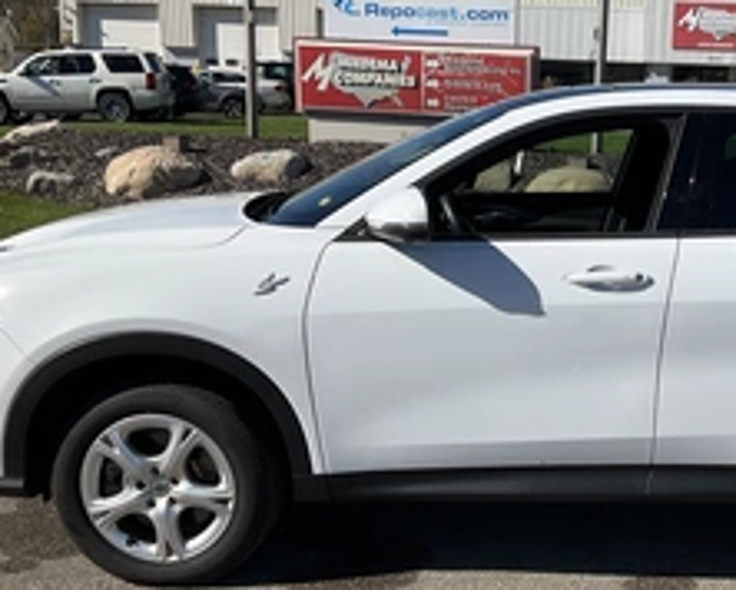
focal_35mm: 51
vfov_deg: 29.7
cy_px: 345
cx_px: 583
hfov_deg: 35.5
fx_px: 1112
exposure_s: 1/3322
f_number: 1.8
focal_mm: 3
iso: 25
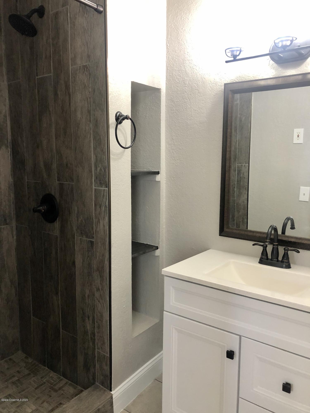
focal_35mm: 28
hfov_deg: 49.7
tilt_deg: -7.3
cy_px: 206
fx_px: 334
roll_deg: -0.4
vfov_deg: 63.4
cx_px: 155
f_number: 1.8
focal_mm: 3.99
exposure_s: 1/15
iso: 64
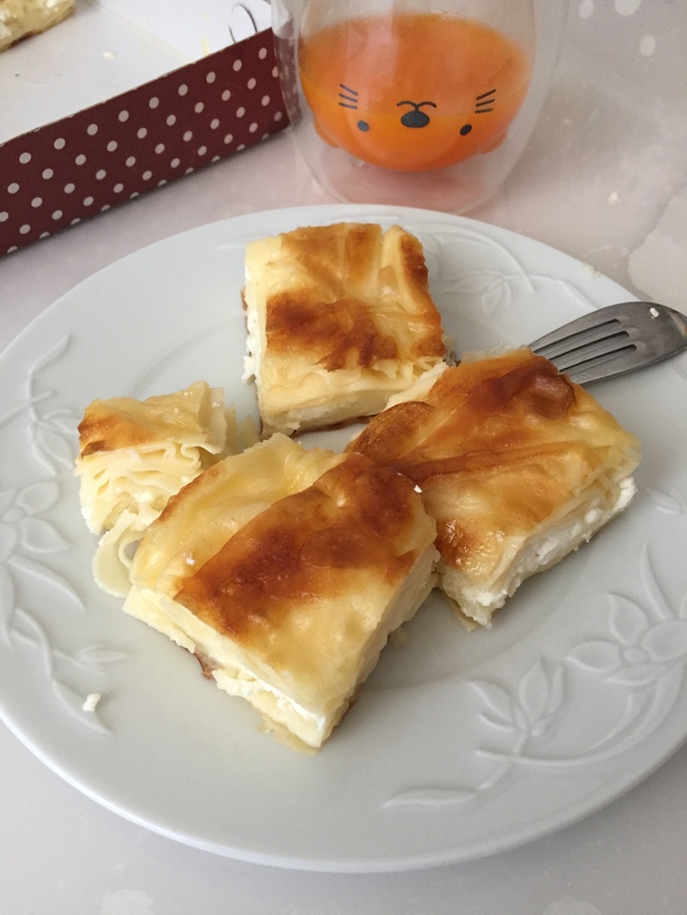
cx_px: 344
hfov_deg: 48.2
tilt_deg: -51.1
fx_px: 767
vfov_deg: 61.7
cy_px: 458
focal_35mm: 29
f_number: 2.2
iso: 200
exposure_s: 1/33
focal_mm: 4.15
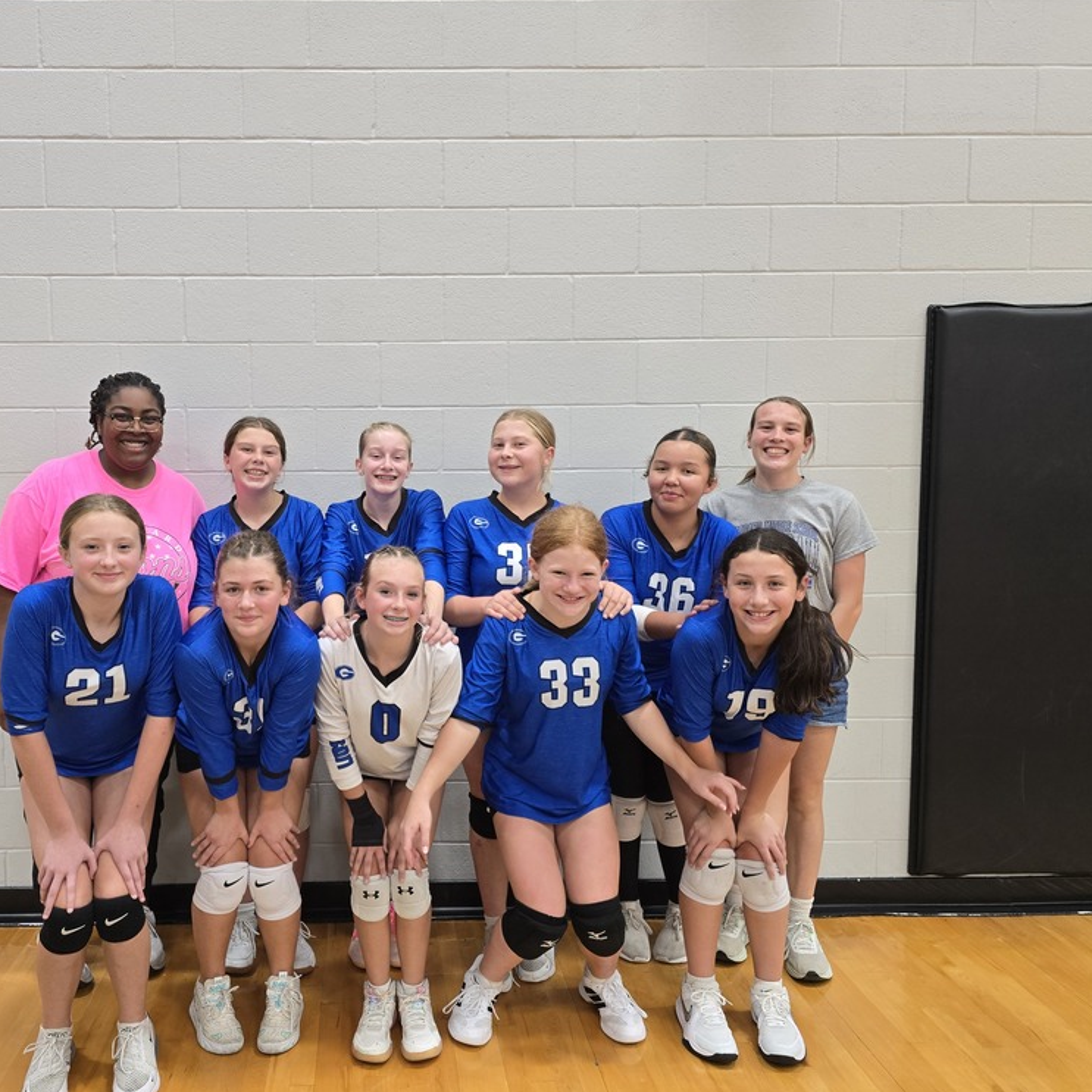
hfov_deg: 56.2
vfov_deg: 57.3
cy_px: 535
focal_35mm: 28
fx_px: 999
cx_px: 370
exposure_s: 1/120
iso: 320
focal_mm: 6.3
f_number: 1.7
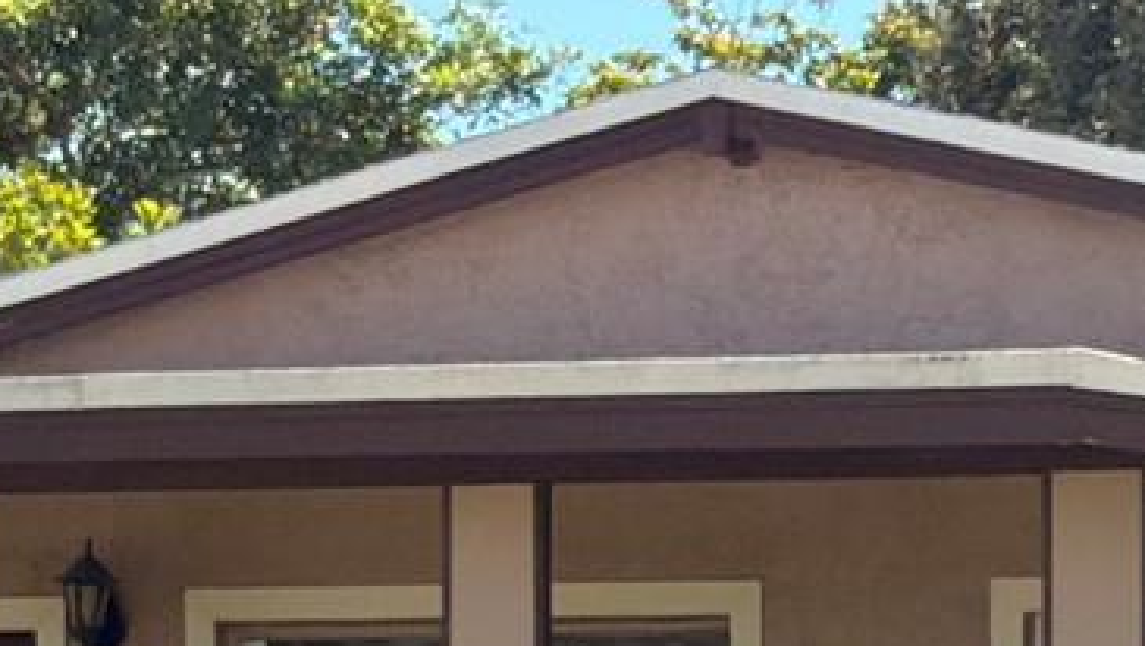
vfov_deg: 5.3
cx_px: 765
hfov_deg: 9.4
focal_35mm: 229
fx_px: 6958
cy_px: 1013
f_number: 1.78
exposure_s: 1/3534
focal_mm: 6.76
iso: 80
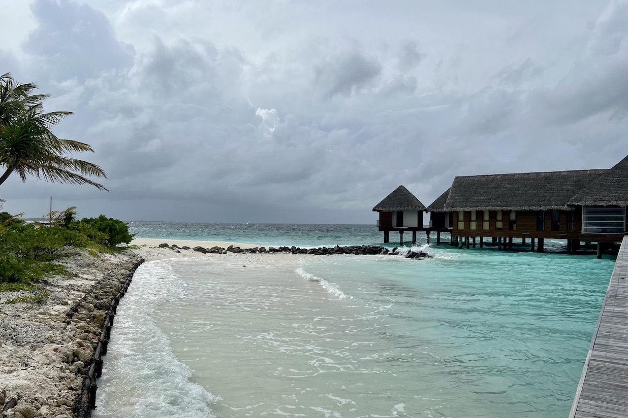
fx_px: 488
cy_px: 228
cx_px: 307
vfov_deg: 46.3
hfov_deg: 65.5
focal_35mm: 28
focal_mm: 5.7
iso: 50
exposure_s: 1/12658
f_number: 1.5
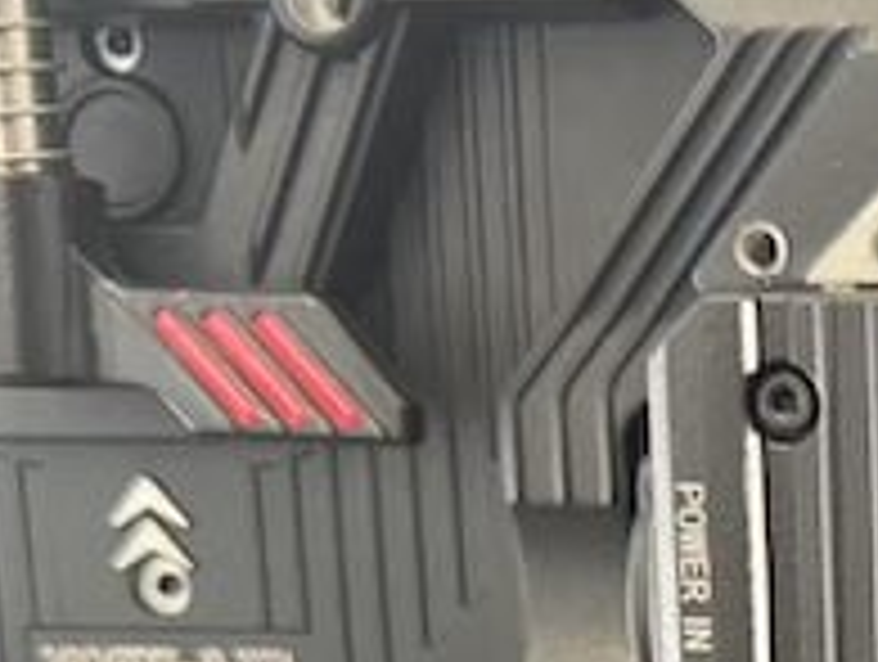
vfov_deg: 15.7
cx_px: 1157
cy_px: 1025
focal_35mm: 86
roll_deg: +0.3
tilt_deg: -14.6
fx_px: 2185
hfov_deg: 20.6
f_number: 1.78
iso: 200
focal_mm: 6.76
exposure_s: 1/50
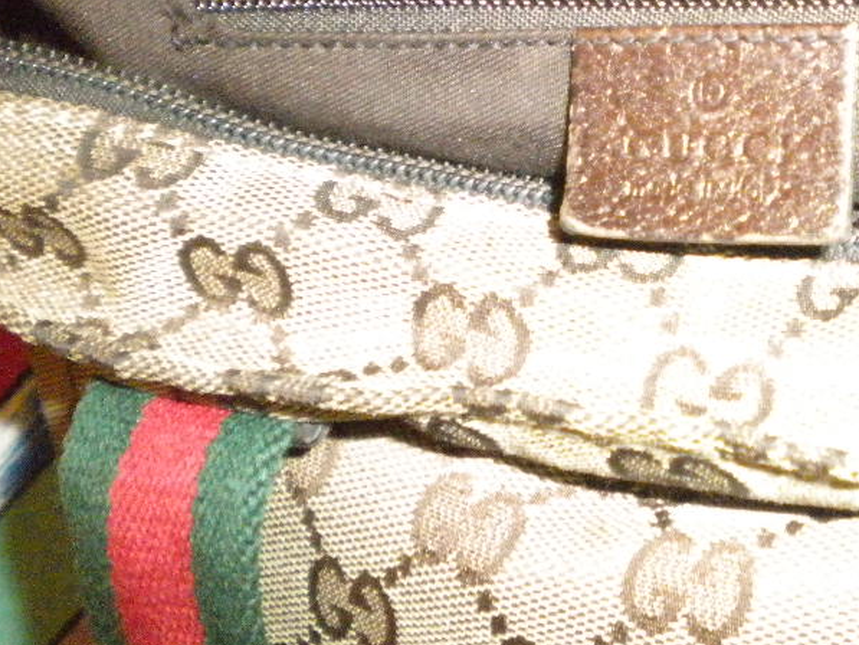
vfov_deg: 24.1
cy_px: 147
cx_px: 724
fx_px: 1489
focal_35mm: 60
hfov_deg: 31.1
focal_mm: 6.3
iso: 1600
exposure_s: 1/30
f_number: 3.1
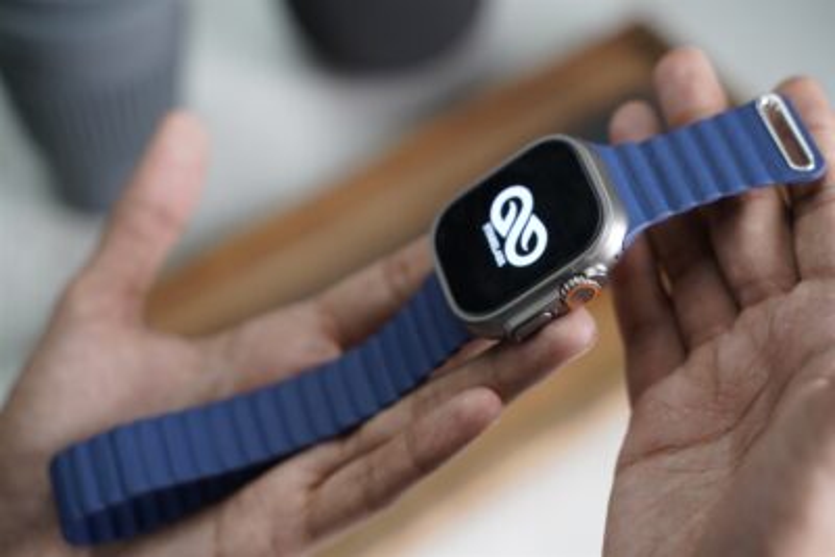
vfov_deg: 18.2
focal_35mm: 75
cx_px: 418
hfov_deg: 27.0
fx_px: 1740
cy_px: 278
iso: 1600
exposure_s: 1/80
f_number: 4
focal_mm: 75
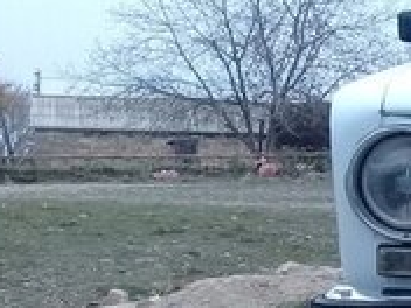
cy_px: 307
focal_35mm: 116
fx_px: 1377
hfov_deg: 15.1
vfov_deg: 12.6
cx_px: 701
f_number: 2.2
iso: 64
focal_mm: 3.3
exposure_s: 1/436
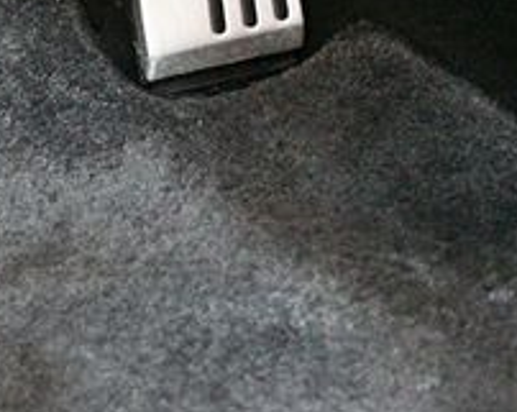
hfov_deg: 13.1
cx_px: -118
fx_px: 2185
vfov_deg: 10.7
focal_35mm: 143
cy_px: -10
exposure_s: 1/25
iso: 12800
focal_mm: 32
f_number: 4.8
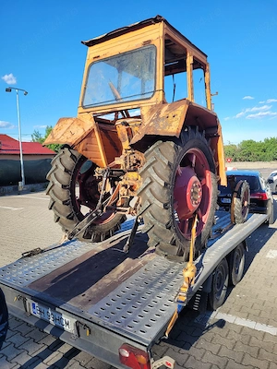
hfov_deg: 53.1
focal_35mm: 26
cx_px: 138
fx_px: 277
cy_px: 184
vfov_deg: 67.3
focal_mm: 5.4
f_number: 1.8
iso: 40
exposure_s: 1/1250
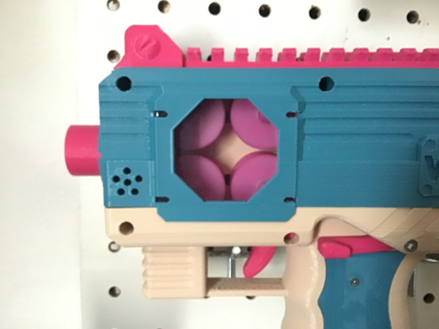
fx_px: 393
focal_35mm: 31
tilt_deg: -9.1
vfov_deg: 45.4
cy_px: 164
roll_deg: -2.1
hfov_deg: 58.4
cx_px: 220
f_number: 2.4
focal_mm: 3.3
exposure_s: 1/17
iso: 800
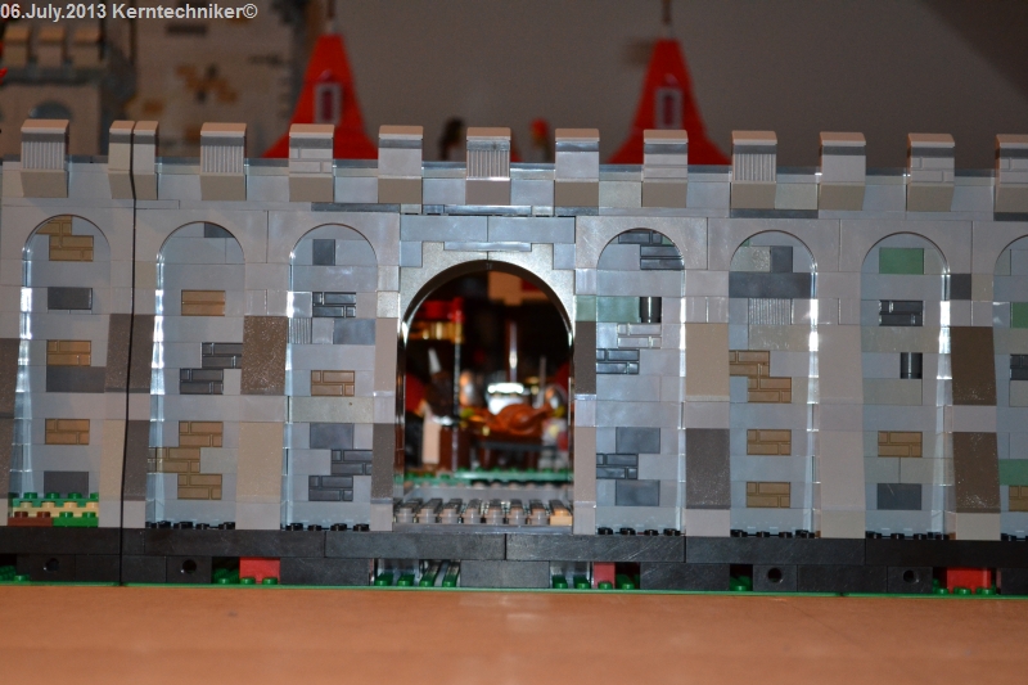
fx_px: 2355
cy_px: 342
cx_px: 514
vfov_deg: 16.5
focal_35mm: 82
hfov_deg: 24.6
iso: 1800
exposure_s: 1/60
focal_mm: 55
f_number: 5.6
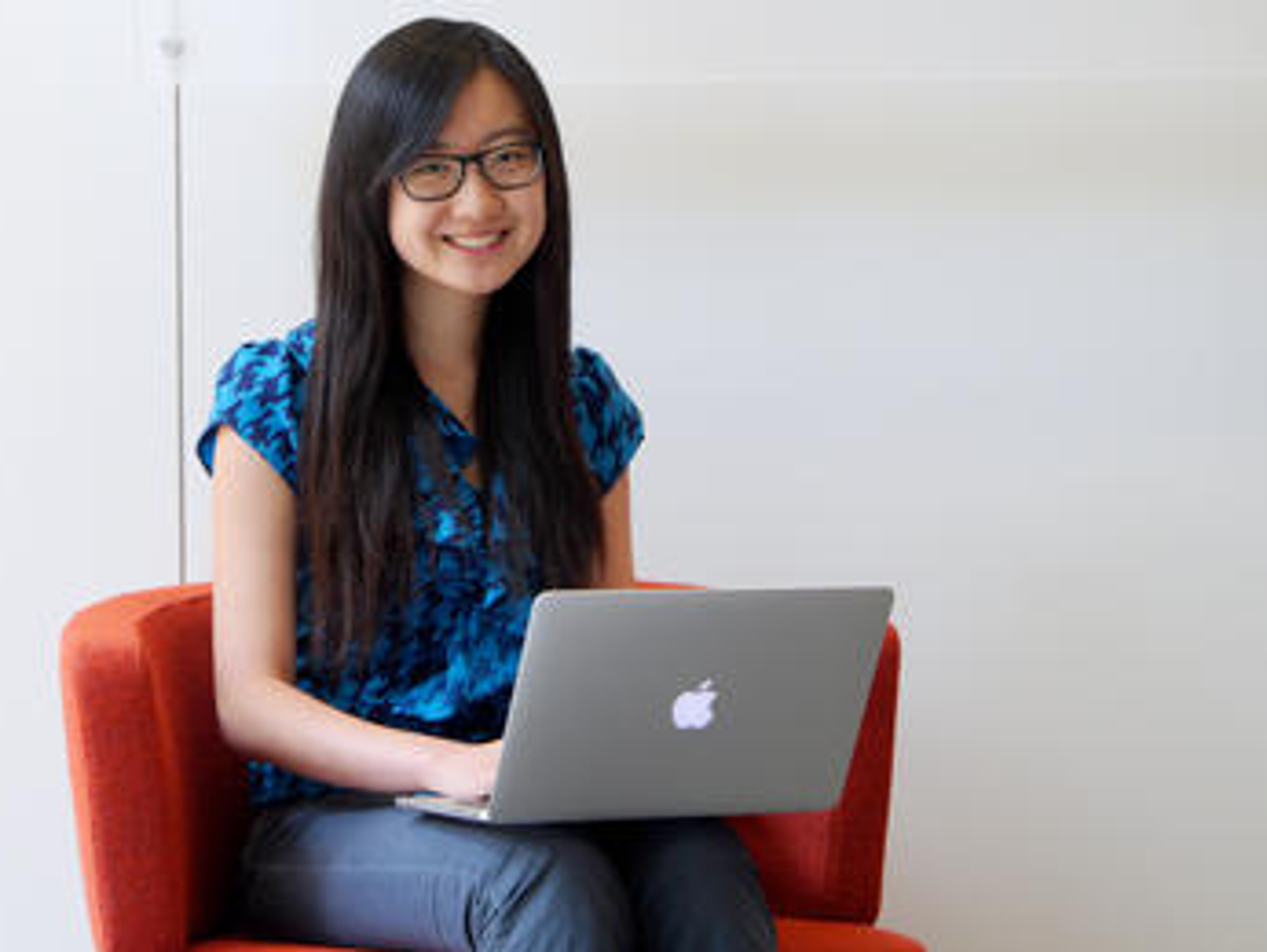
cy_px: 461
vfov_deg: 14.2
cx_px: 634
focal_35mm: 104
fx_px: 3809
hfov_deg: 18.9
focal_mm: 50
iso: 800
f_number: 6.3
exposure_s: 1/100
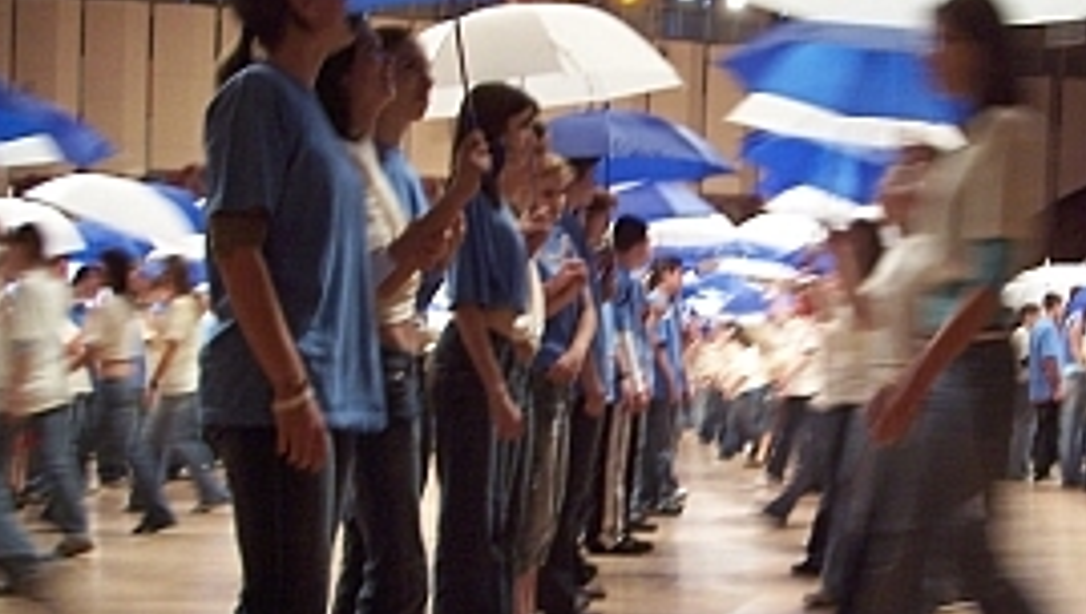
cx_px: 795
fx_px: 1586
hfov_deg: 37.0
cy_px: 368
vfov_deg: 21.9
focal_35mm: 55
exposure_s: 1/10
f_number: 2.7
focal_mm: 5.6
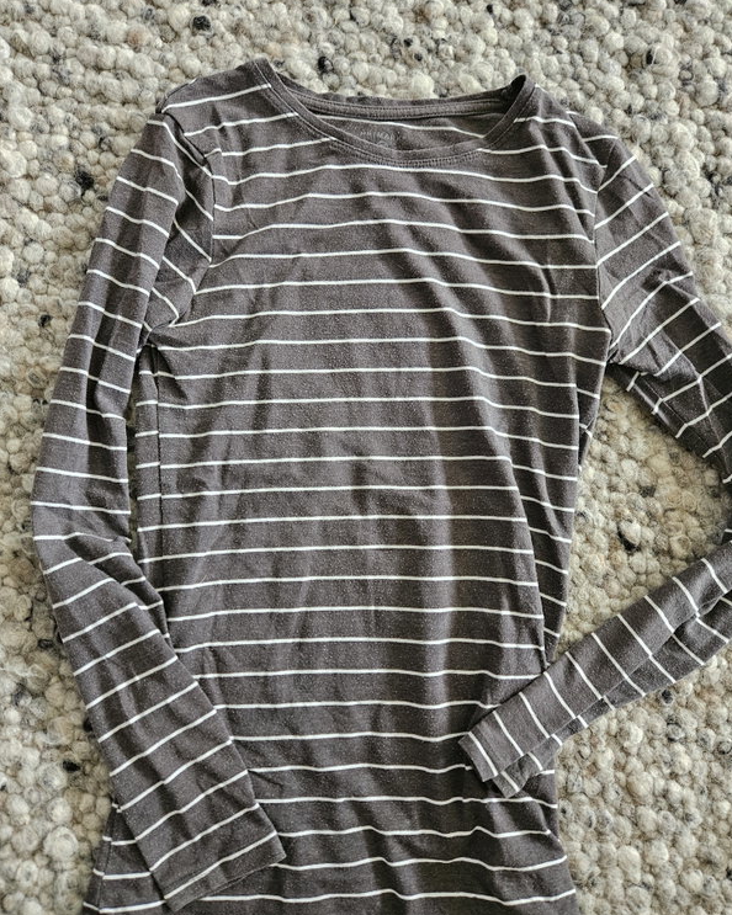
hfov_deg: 56.8
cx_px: 380
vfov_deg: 68.1
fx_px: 677
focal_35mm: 25
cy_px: 454
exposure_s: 1/100
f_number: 1.8
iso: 800
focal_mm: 5.4
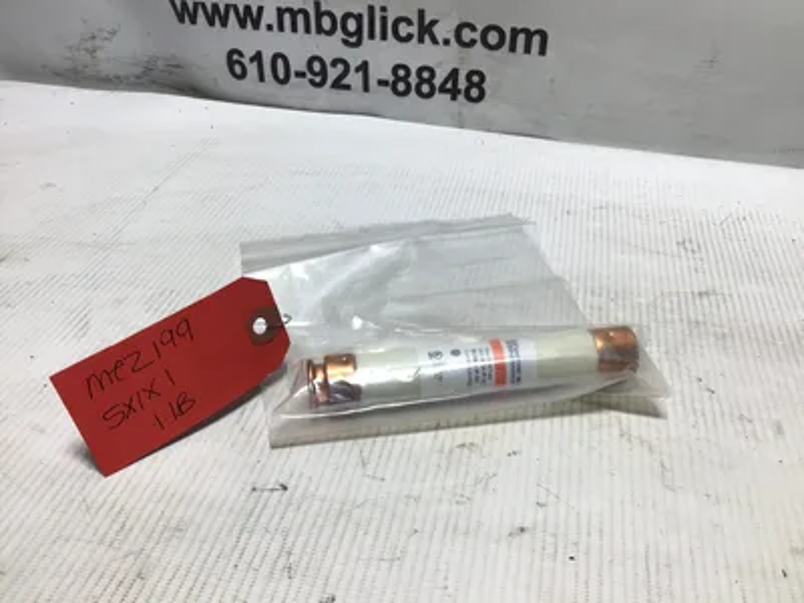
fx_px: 720
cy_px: 302
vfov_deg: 45.4
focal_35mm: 31
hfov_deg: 58.4
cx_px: 402
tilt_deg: -35.5
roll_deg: -1.8
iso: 25
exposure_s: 1/155
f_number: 2.4
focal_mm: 3.3
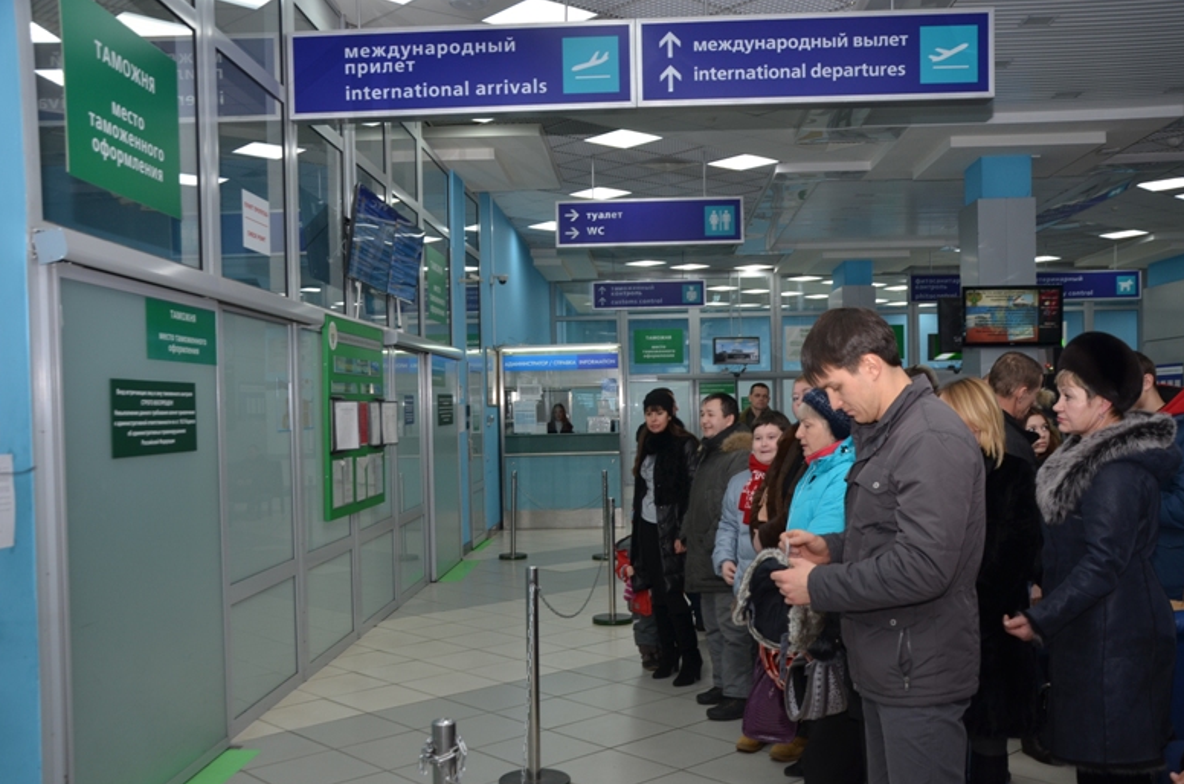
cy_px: 400
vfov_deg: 38.7
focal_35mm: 34
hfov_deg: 55.9
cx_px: 587
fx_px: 1116
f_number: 5
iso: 250
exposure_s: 1/60
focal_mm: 22
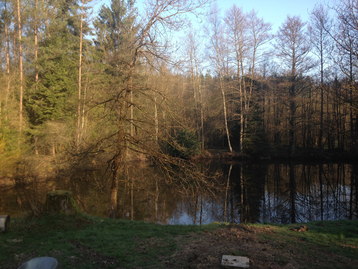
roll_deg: +0.9
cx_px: 179
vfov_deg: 42.9
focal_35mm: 33
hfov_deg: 55.4
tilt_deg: -2.4
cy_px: 134
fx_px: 341
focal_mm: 4.12
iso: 50
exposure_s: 1/387
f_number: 2.4
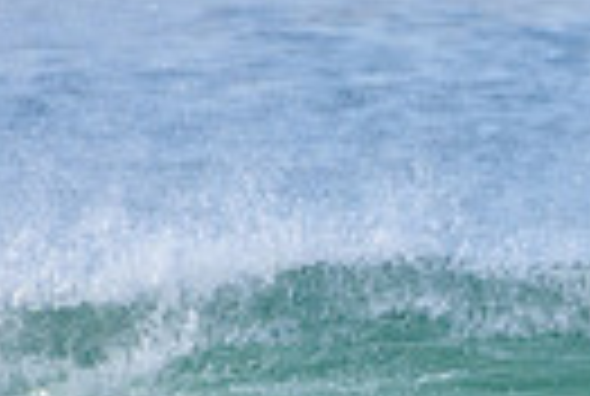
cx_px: 887
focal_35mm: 3317
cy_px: 682
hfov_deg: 0.6
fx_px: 54486
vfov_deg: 0.4
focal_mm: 500
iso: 560
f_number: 5.6
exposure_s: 1/2000
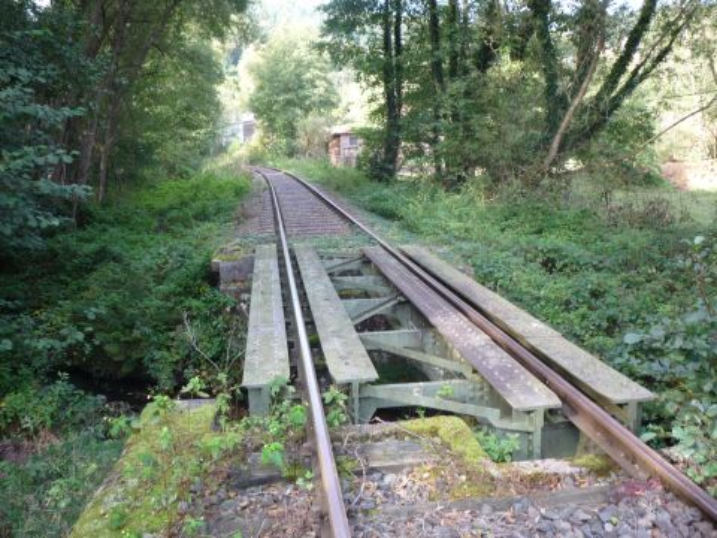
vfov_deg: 44.2
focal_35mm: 32
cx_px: 358
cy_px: 269
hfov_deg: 56.8
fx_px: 663
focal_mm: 5.2
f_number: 3.3
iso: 100
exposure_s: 1/50
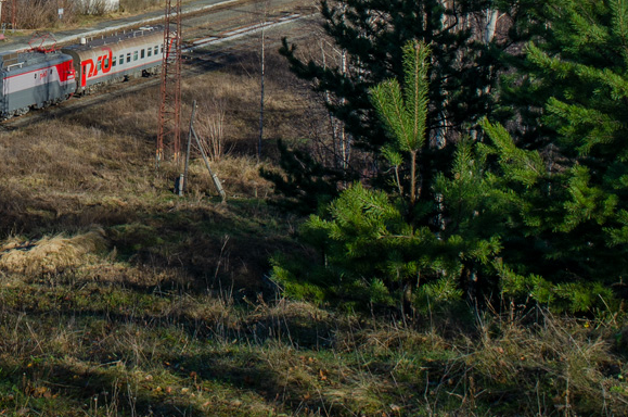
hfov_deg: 19.6
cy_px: -72
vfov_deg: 13.2
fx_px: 1759
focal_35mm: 101
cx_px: -5
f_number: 8
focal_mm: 26
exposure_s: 1/400
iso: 100
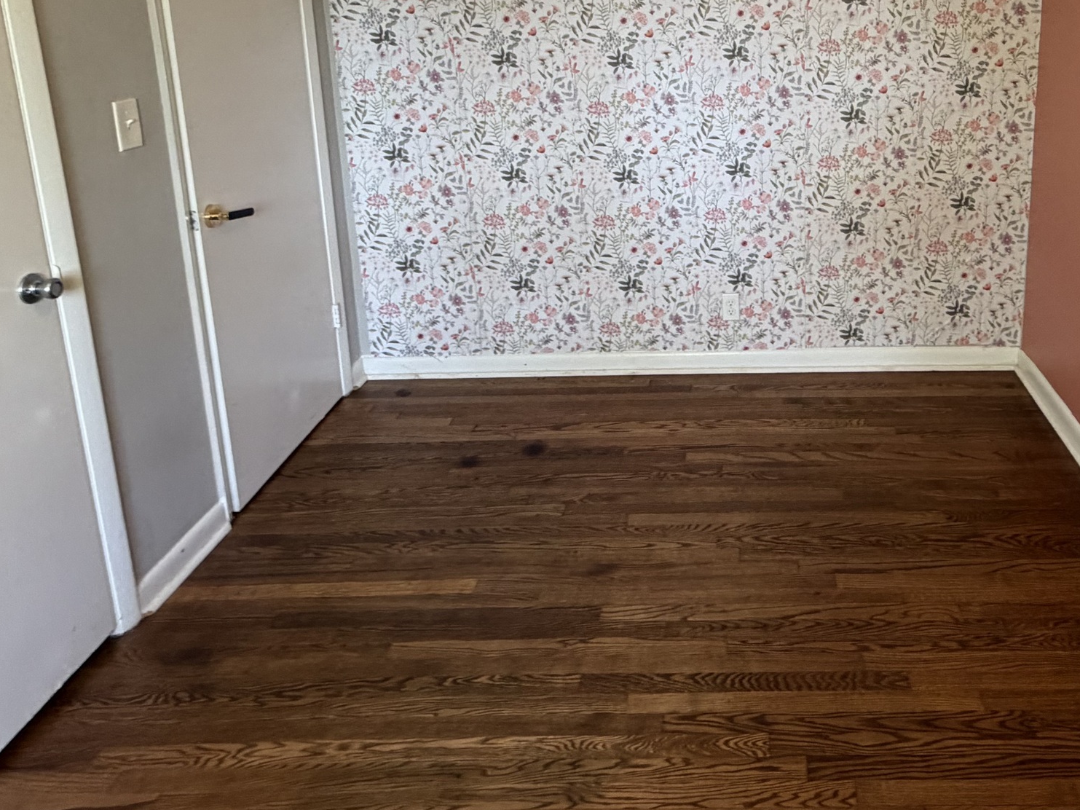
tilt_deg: -11.2
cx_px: 751
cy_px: 170
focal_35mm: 29
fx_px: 905
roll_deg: -0.3
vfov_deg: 45.9
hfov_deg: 59.7
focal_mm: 2.22
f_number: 2.2
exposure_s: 1/60
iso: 250
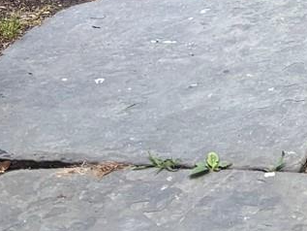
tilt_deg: -6.6
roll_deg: -0.5
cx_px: 800
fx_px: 1491
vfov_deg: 7.6
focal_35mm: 168
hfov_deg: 9.9
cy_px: -479
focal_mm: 5.96
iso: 50
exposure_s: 1/337
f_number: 1.6
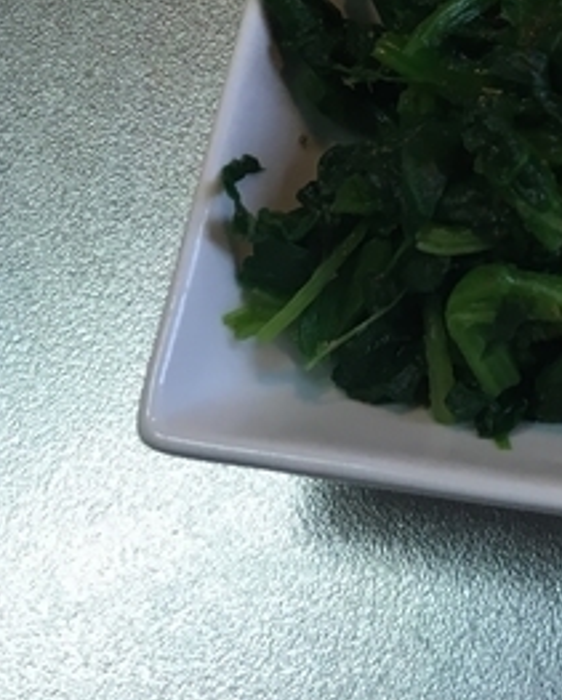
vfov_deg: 19.8
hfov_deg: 17.0
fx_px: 1785
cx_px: 706
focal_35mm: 86
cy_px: -293
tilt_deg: -59.0
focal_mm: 4.15
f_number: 2.2
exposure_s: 1/30
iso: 64
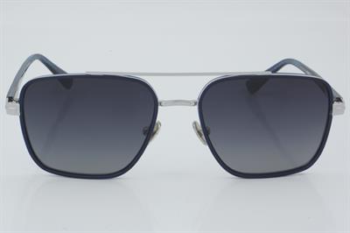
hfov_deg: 24.6
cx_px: 175
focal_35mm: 82
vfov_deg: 16.5
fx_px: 801
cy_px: 116
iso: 100
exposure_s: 1/3
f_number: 32
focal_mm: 55
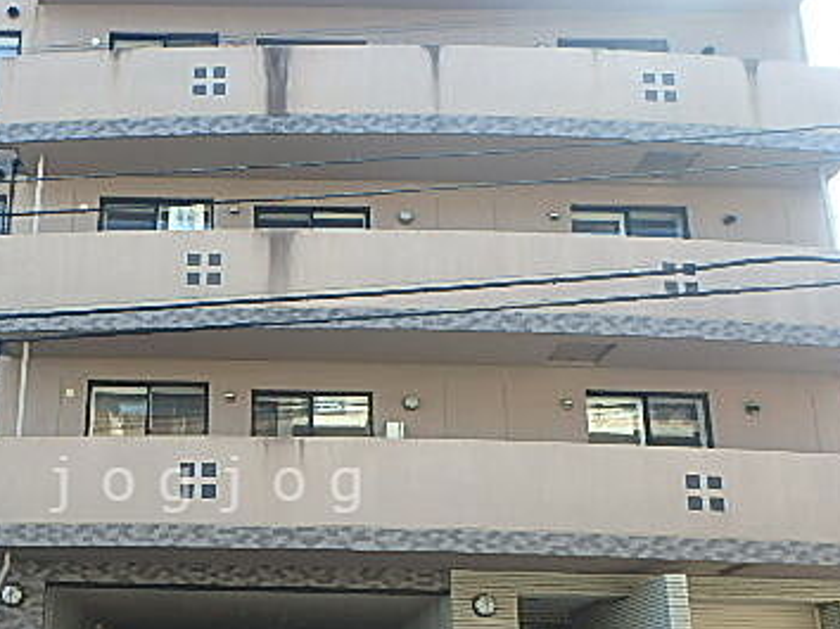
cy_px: 484
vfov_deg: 36.6
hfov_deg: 47.2
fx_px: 921
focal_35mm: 38
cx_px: 211
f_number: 3.5
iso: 125
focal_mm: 3.7
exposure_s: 1/160
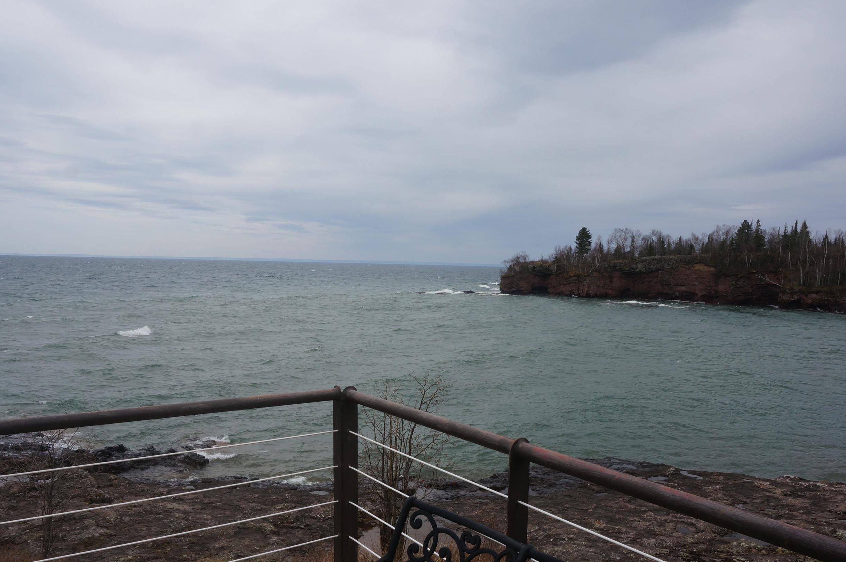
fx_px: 704
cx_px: 426
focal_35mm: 30
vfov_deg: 43.2
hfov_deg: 62.0
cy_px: 348
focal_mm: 16
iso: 100
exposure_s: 1/125
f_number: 13
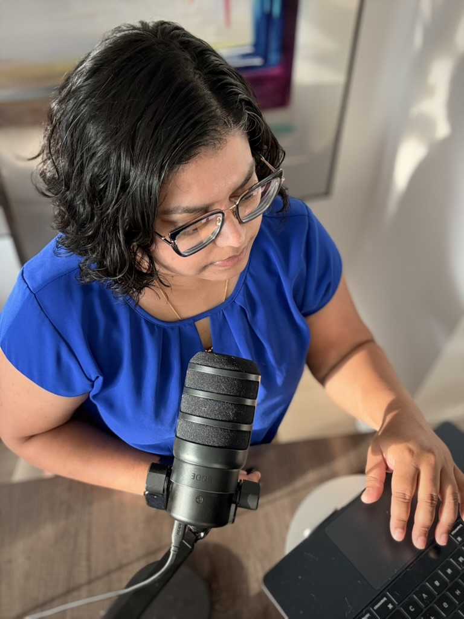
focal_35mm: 30
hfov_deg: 46.8
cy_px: 310
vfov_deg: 60.0
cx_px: 232
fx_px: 536
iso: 125
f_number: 1.9
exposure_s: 1/60
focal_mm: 2.69
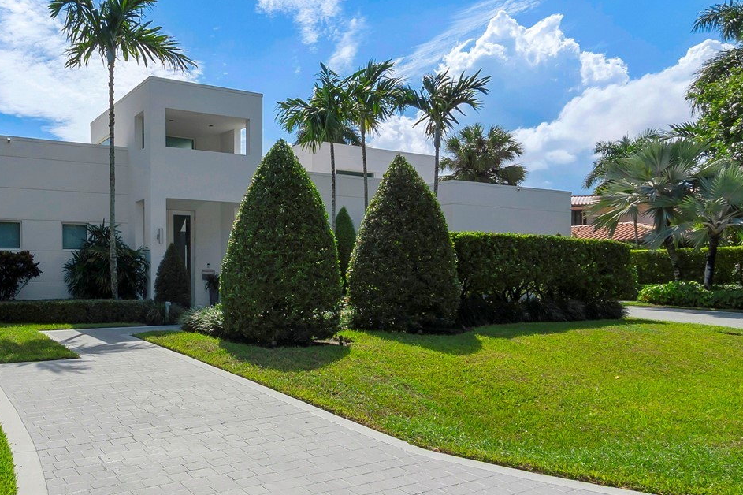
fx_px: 557
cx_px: 204
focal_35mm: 27
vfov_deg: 47.8
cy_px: 279
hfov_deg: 64.2
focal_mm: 10
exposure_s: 1/640
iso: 200
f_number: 8
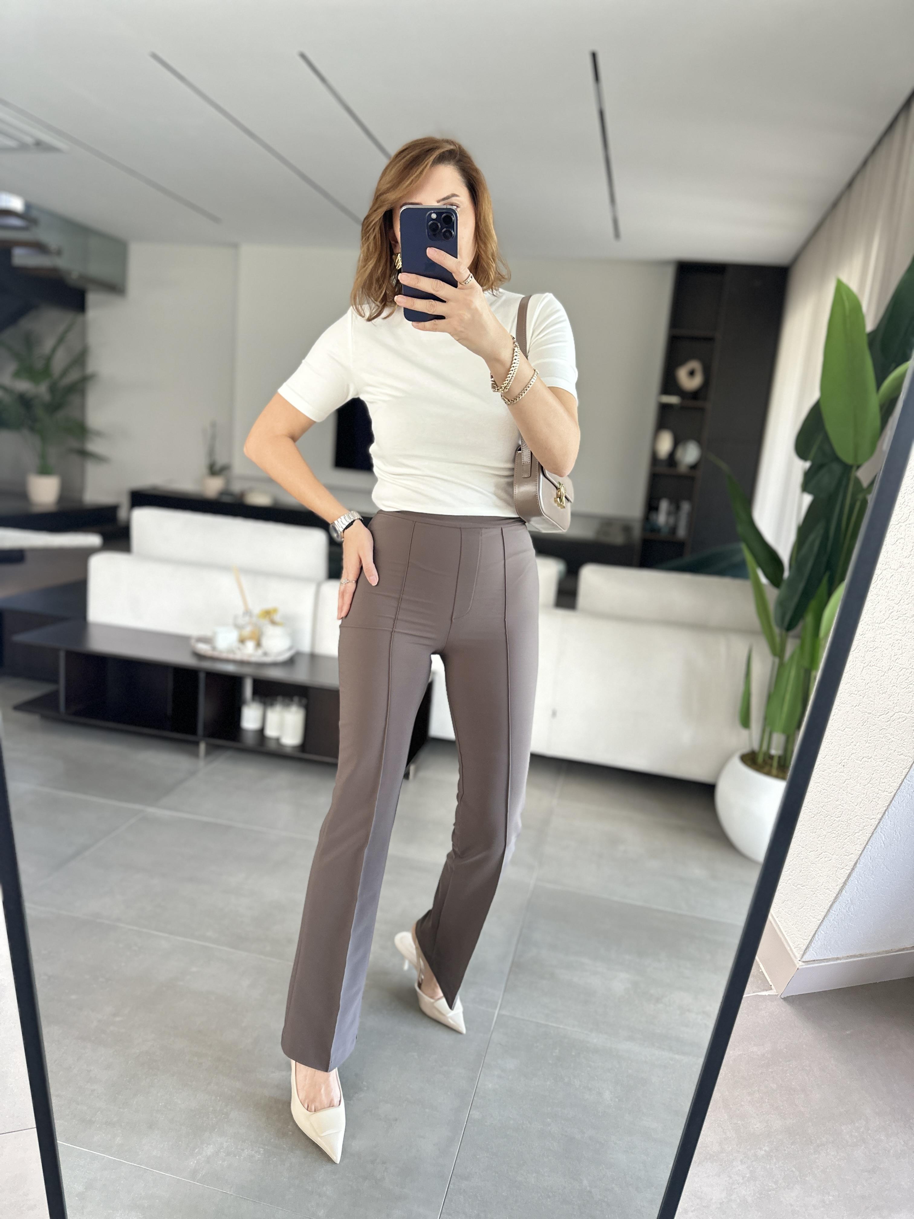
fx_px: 845
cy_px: 610
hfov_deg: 56.8
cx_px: 457
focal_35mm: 24
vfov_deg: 71.6
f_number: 1.78
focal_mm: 6.86
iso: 250
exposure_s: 1/60
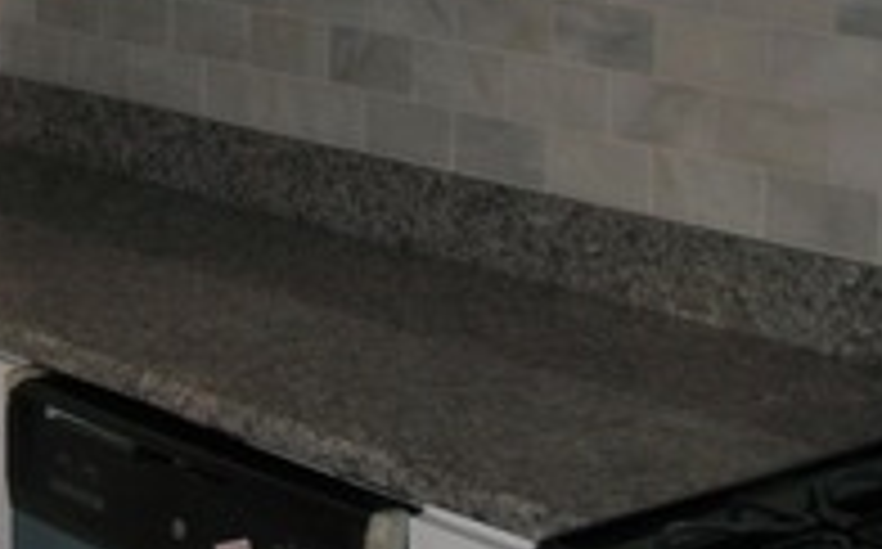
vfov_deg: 11.6
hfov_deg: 18.1
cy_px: 4
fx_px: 2665
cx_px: -72
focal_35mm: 111
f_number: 2.9
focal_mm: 5.7
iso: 80
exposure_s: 1/30
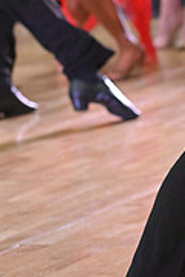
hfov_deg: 3.2
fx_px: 3323
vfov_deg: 4.7
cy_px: -83
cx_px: 261
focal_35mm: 432
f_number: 4
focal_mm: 135
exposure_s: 1/400
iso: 4000
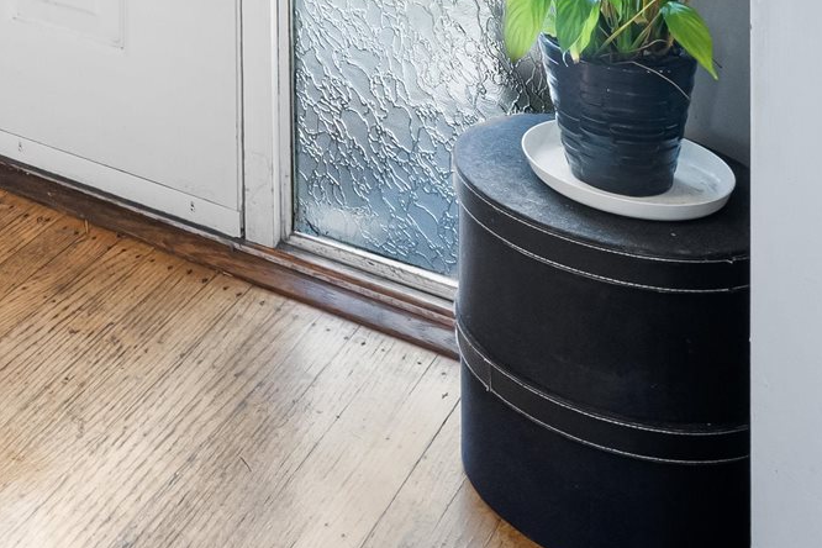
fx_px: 1423
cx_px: -299
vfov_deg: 16.6
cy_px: -546
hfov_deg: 26.4
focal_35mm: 62
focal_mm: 9
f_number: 9
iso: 250
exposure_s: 1/8
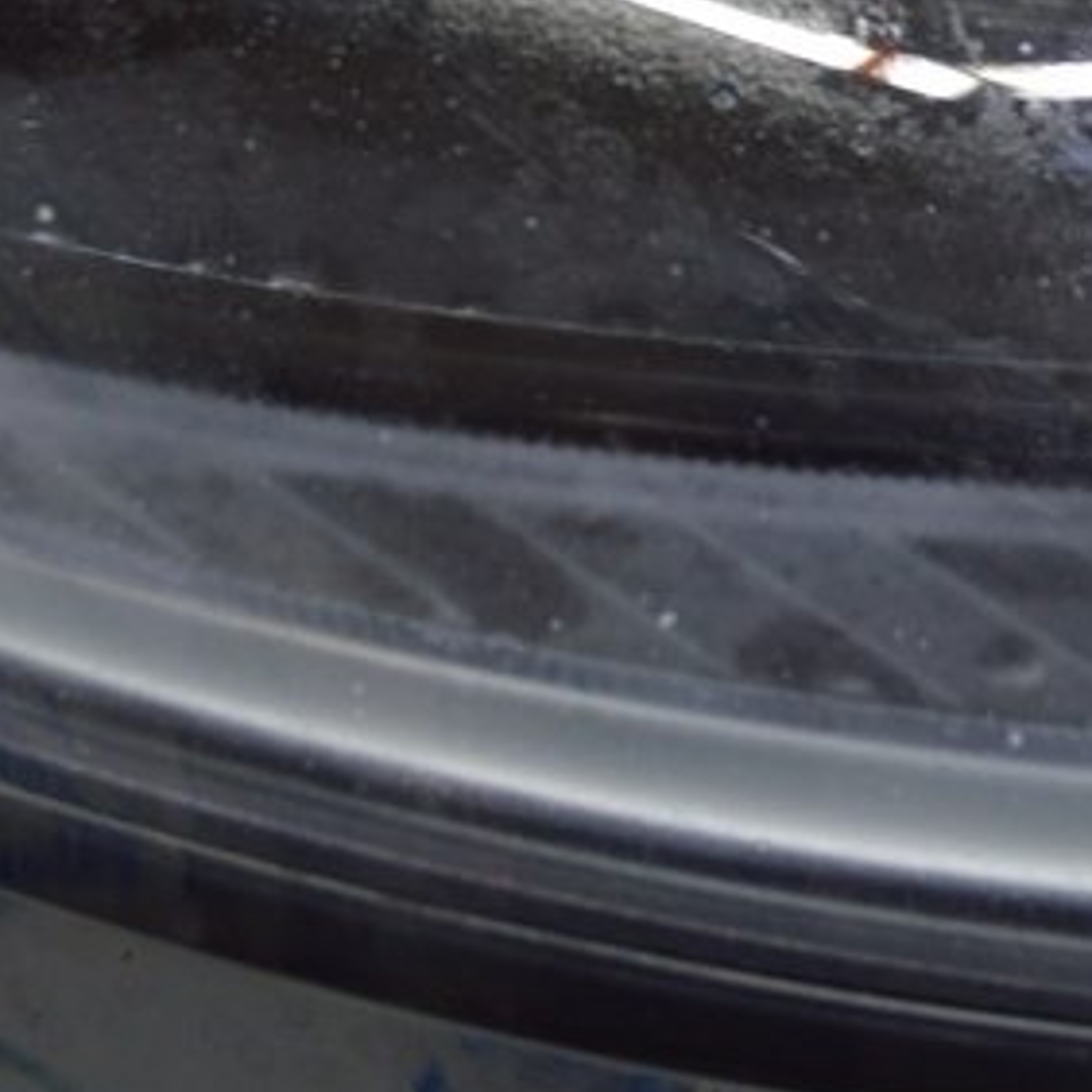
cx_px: 1173
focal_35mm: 139
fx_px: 4961
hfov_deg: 12.4
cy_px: 76
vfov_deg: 12.5
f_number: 5.6
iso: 400
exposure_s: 1/20
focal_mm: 30
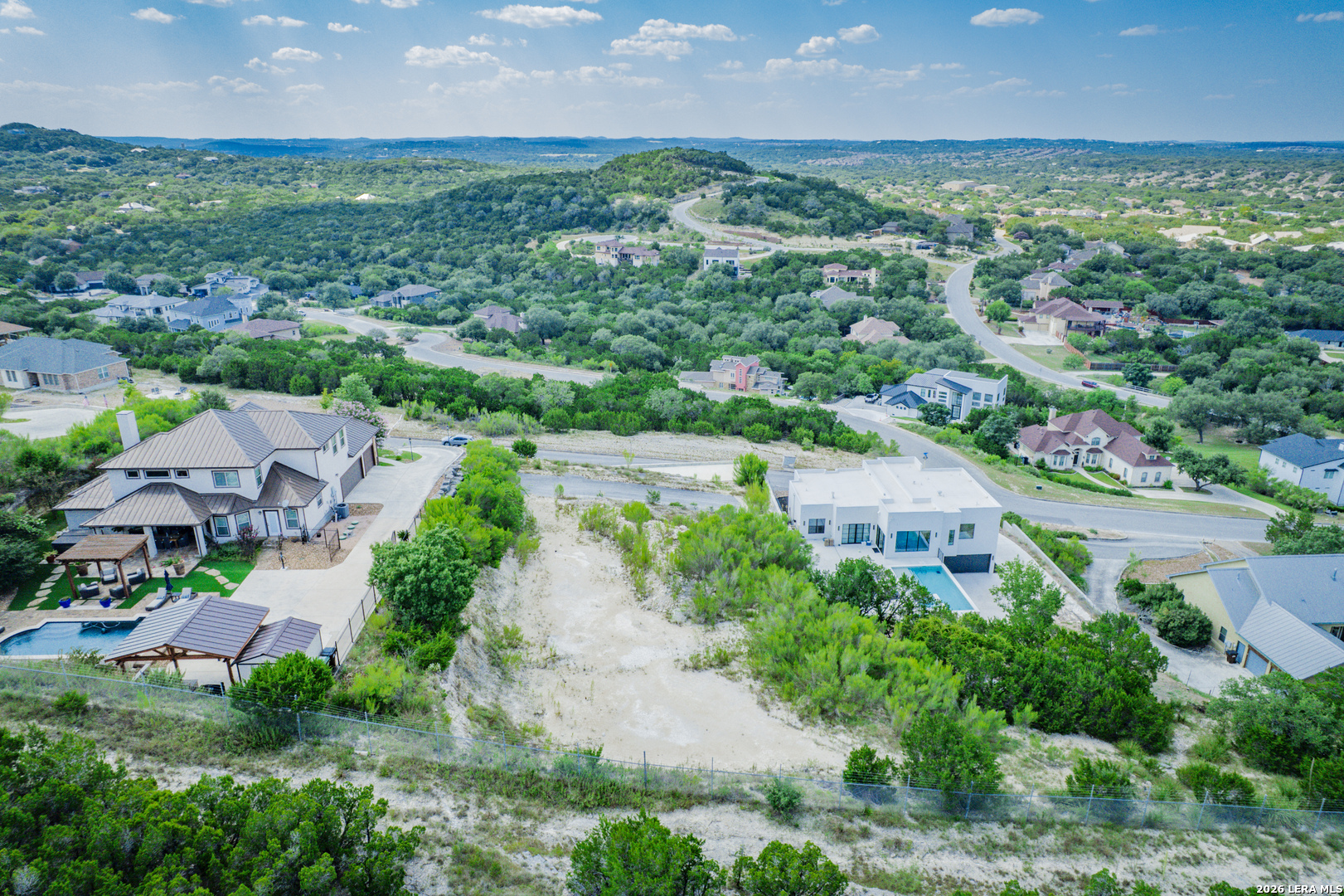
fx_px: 821
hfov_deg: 78.6
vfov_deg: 57.2
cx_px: 672
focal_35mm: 22
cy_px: 448
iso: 100
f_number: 2.8
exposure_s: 1/1000
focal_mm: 8.38
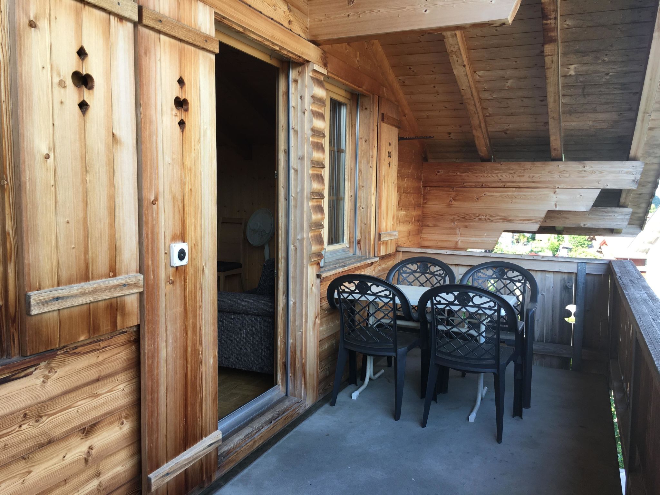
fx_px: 553
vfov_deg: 48.2
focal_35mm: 29
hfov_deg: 61.7
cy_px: 248
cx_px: 330
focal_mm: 4.15
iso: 25
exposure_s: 1/100
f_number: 2.2
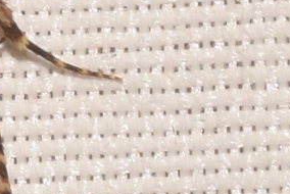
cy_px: 86
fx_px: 5701
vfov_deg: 1.9
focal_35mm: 707
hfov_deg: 2.9
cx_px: -147
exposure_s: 1/160
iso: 125
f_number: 14
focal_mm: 140
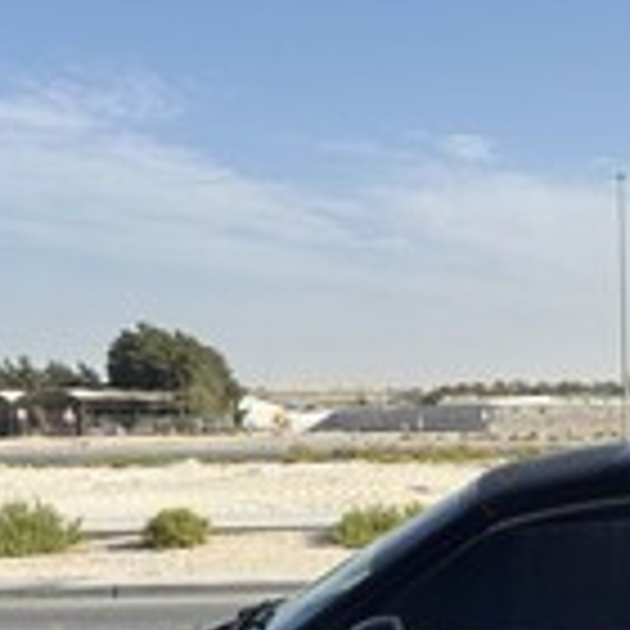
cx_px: 670
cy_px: 677
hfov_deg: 23.6
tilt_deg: -9.4
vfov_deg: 23.6
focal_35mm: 69
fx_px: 1421
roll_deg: +1.8
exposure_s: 1/3205
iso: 50
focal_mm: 5.96
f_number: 1.6
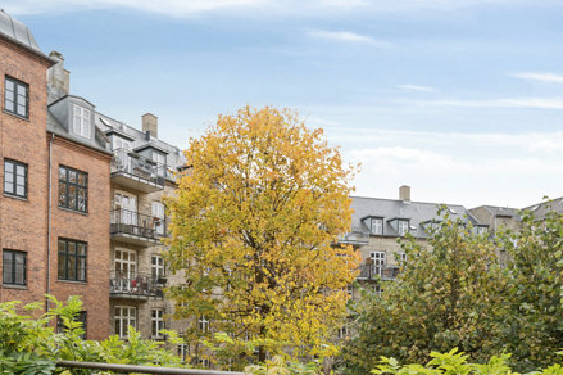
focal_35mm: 31
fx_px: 484
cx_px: 212
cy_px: 335
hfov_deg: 59.6
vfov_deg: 39.4
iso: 200
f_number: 9
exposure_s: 1/50
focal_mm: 17
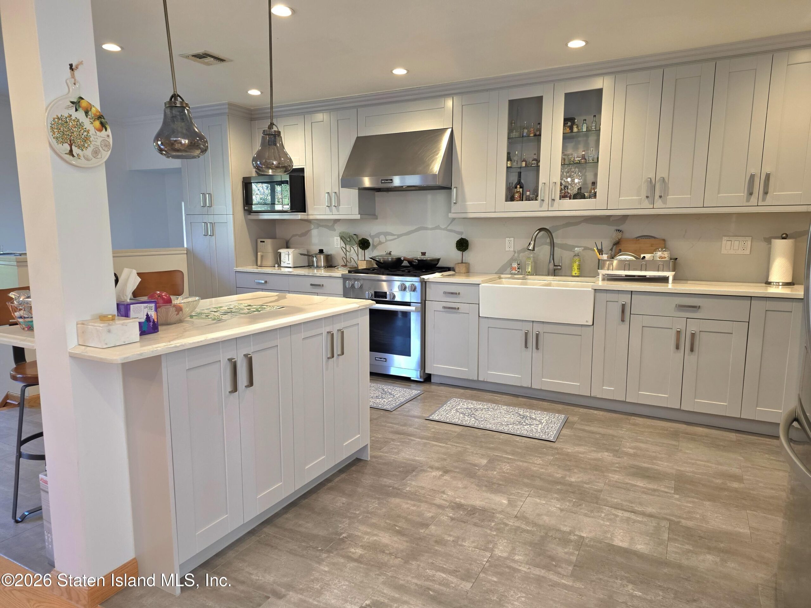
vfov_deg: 58.9
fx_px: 539
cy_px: 304
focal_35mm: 23
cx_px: 406
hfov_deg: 73.9
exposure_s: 1/120
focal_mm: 6.25
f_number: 1.7
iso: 160
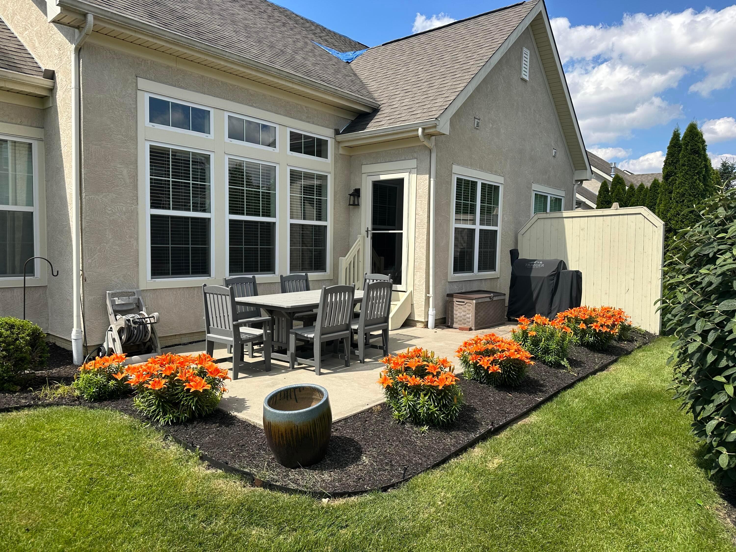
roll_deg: -1.0
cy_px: 276
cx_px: 368
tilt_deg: -3.4
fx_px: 510
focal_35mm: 24
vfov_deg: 56.8
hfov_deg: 71.6
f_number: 1.78
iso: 80
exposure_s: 1/3247
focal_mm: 6.86
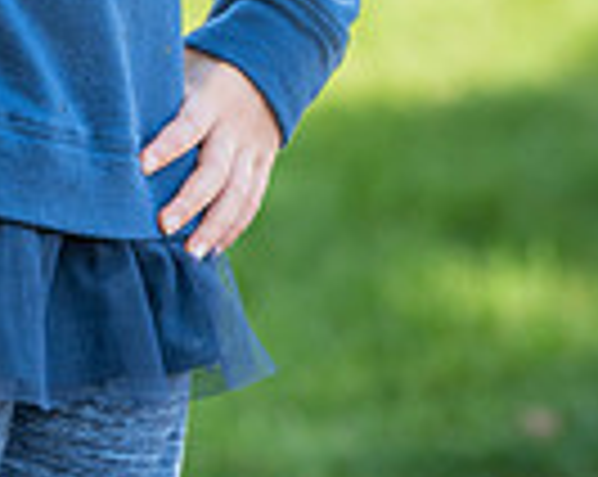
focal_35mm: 539
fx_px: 9526
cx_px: -25
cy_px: -351
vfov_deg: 2.9
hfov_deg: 3.6
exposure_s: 1/60
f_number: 6.3
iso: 100
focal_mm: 170
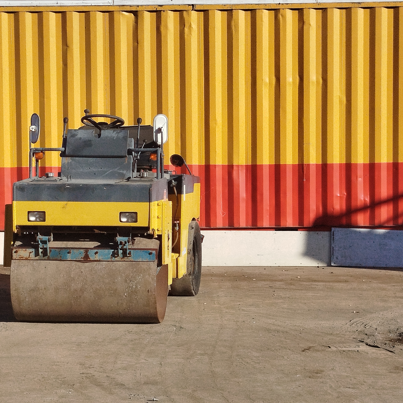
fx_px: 487
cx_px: 194
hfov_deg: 44.9
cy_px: 200
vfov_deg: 44.9
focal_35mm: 37
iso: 50
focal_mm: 5.31
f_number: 1.7
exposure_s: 1/921
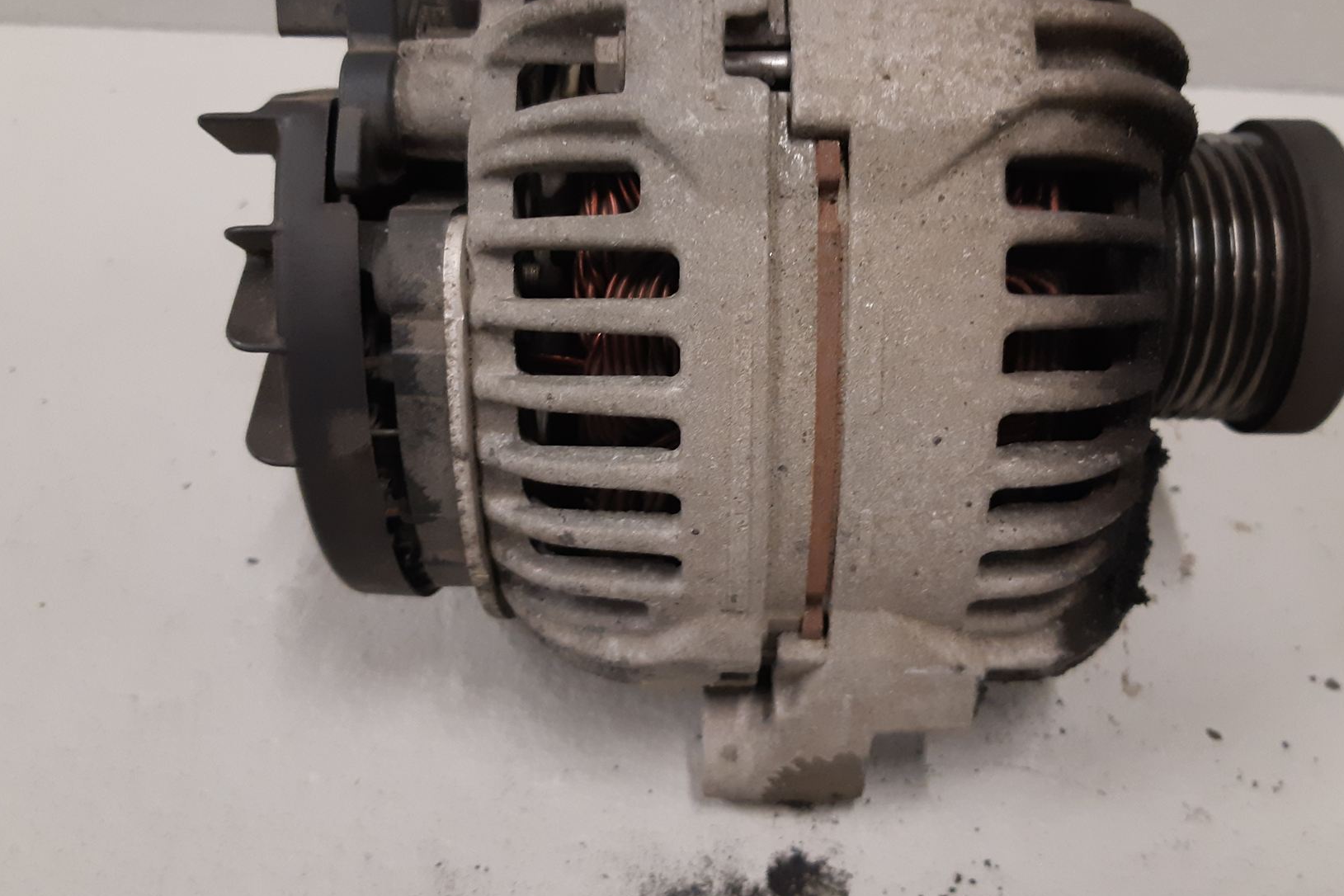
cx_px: 732
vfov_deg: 38.7
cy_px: 365
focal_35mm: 34
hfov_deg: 55.7
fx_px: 1269
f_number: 1.7
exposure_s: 1/50
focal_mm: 3.93
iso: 200
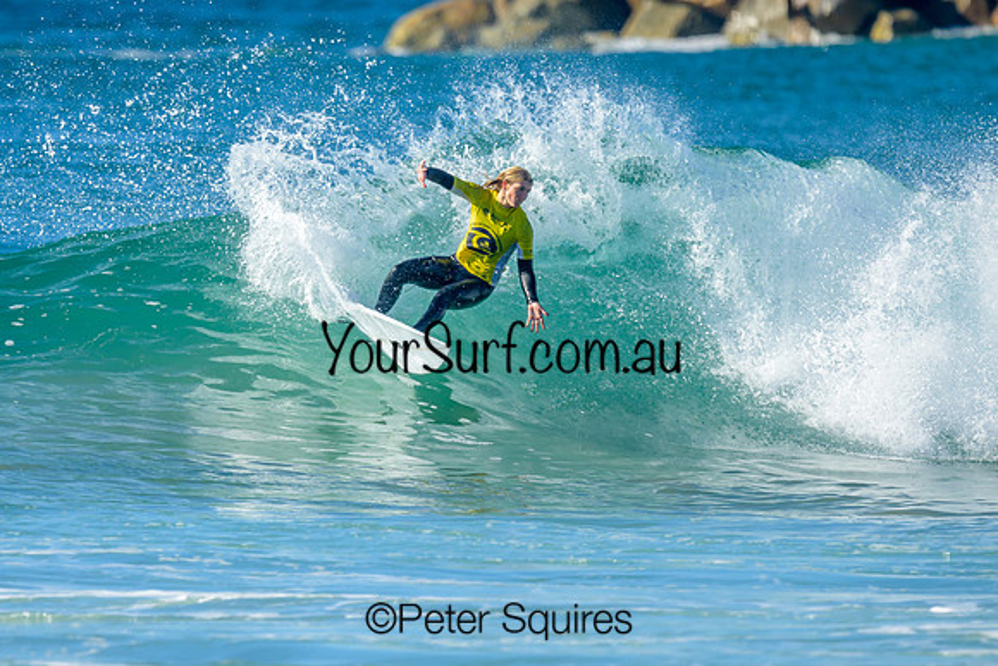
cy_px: 376
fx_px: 30472
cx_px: 349
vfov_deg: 1.3
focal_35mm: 1099
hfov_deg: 1.9
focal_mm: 800
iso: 320
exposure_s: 1/2000
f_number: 6.3
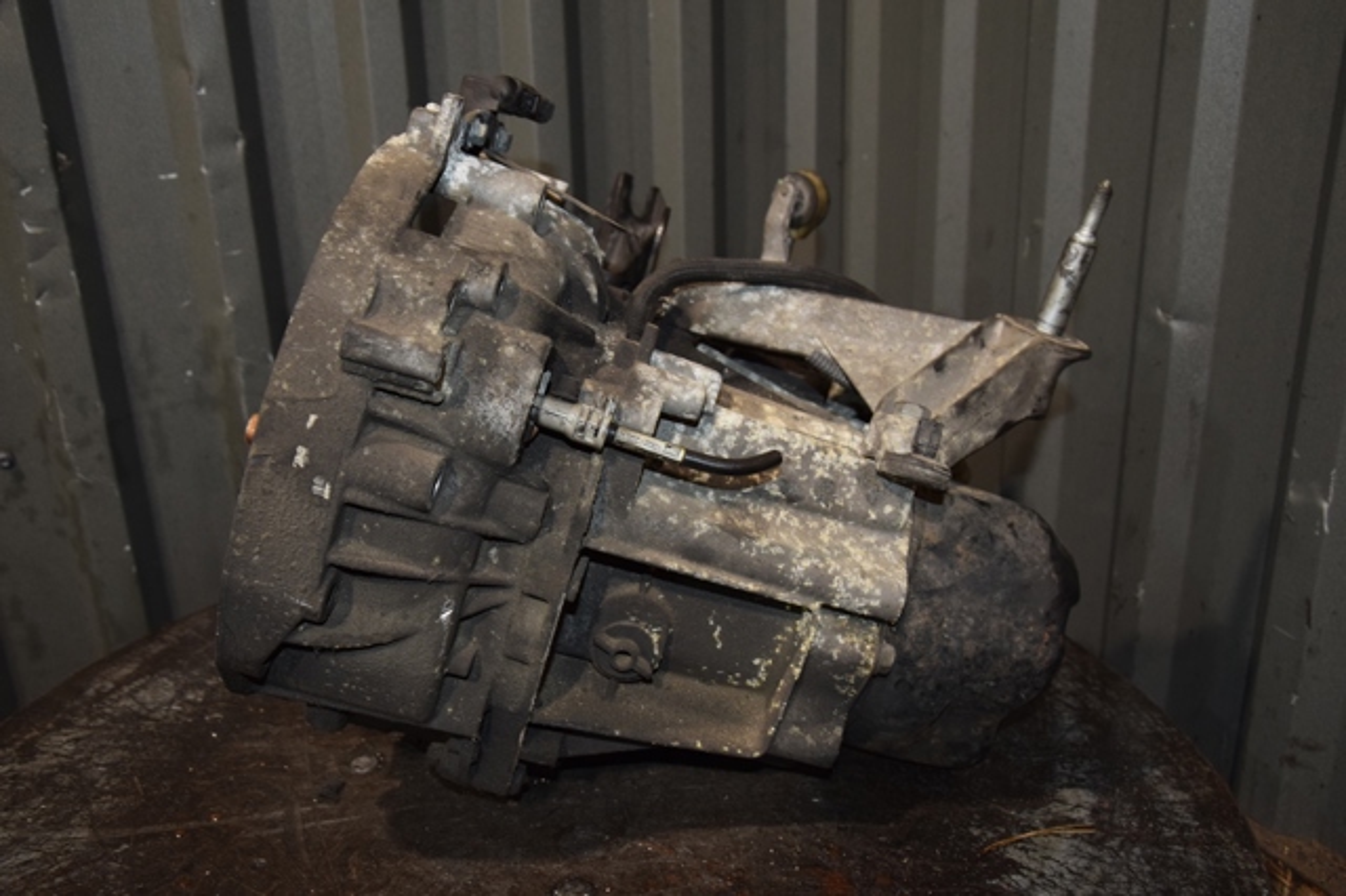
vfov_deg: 39.9
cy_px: 448
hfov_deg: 57.2
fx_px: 1233
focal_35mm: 33
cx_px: 673
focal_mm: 22
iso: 800
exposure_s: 1/60
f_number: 5
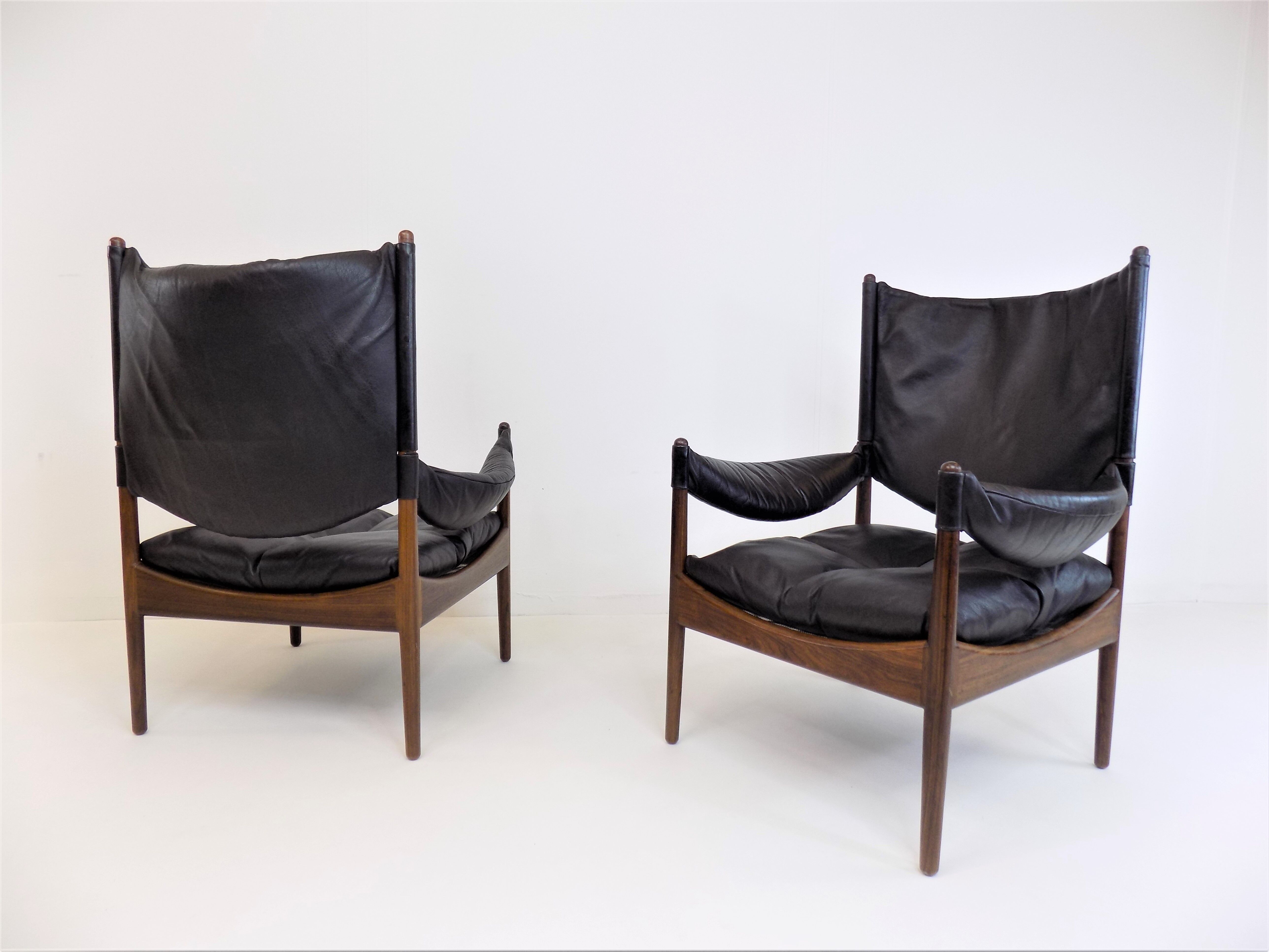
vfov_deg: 58.9
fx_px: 843
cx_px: 634
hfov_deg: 73.9
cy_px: 476
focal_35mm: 23
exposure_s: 1/30
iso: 100
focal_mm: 4
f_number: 3.1
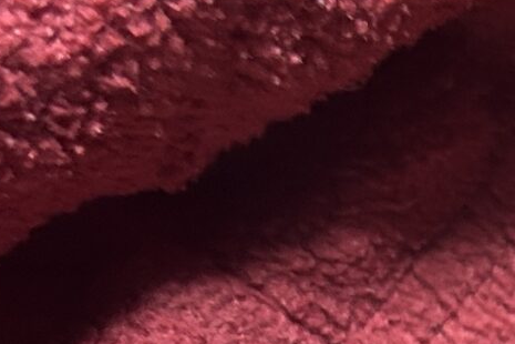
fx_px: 2131
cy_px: 535
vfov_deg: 9.0
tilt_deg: -57.8
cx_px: 781
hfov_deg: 13.0
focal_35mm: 149
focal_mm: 5.7
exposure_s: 1/50
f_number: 1.5
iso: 320
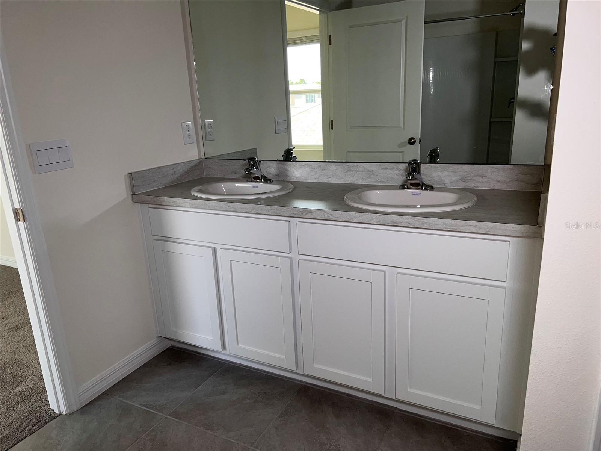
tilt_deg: -16.5
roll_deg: +2.5
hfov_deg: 67.3
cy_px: 226
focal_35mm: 26
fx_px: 451
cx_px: 300
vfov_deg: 53.1
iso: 32
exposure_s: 1/190
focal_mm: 5.7
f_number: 1.5
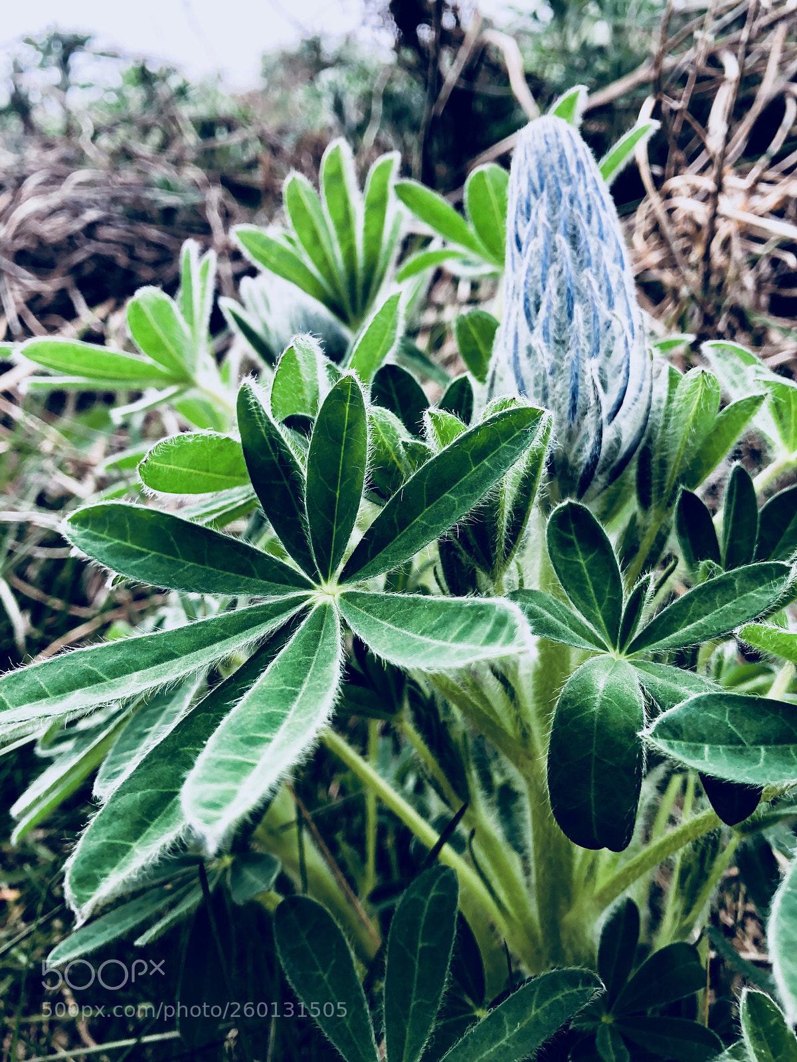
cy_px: 531
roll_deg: +0.2
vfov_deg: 63.4
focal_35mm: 28
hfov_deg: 49.7
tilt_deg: +7.4
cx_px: 398
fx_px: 860
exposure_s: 1/120
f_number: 1.8
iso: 25
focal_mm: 3.99
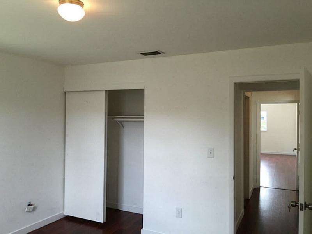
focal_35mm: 29
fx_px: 261
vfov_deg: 48.2
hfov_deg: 61.7
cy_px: 117
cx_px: 156
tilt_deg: -0.1
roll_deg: -1.4
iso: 32
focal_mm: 4.15
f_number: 2.2
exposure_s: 1/40
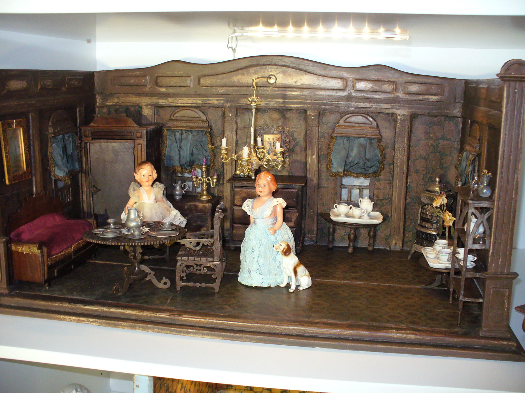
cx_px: 262
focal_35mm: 37
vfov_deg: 38.7
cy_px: 196
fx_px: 561
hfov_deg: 50.1
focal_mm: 6.1
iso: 200
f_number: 2.8
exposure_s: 1/30
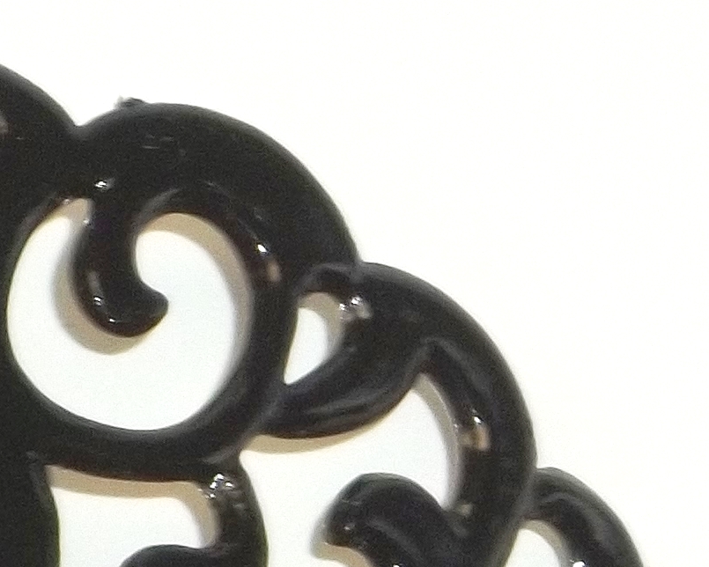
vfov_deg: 2.5
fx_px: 12758
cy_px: 1170
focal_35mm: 608
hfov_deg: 3.2
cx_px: -87
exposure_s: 1/60
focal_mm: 21
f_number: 5.1
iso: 64
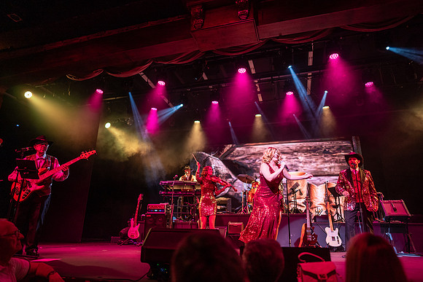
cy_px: 141
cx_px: 212
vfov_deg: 53.2
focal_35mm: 24
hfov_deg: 73.7
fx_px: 282
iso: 250
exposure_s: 1/200
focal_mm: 24
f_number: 1.4
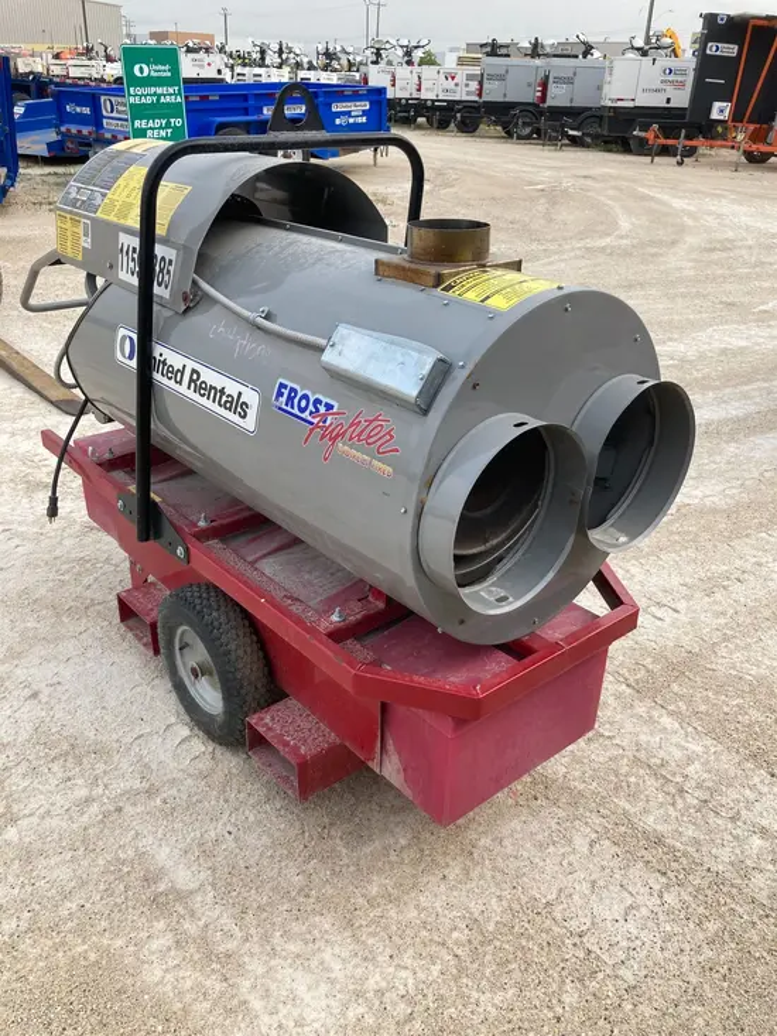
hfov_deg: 49.8
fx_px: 838
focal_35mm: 28
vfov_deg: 63.4
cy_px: 518
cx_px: 388
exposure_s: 1/440
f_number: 1.8
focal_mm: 3.99
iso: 20
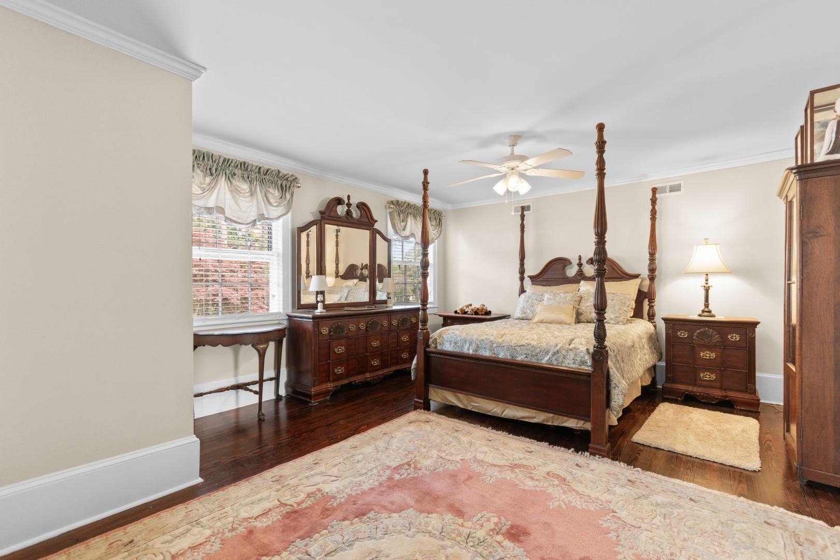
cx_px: 420
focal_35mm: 15
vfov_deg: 77.3
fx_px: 350
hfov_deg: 100.4
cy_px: 280
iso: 100
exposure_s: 1/2
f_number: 4.5
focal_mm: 10
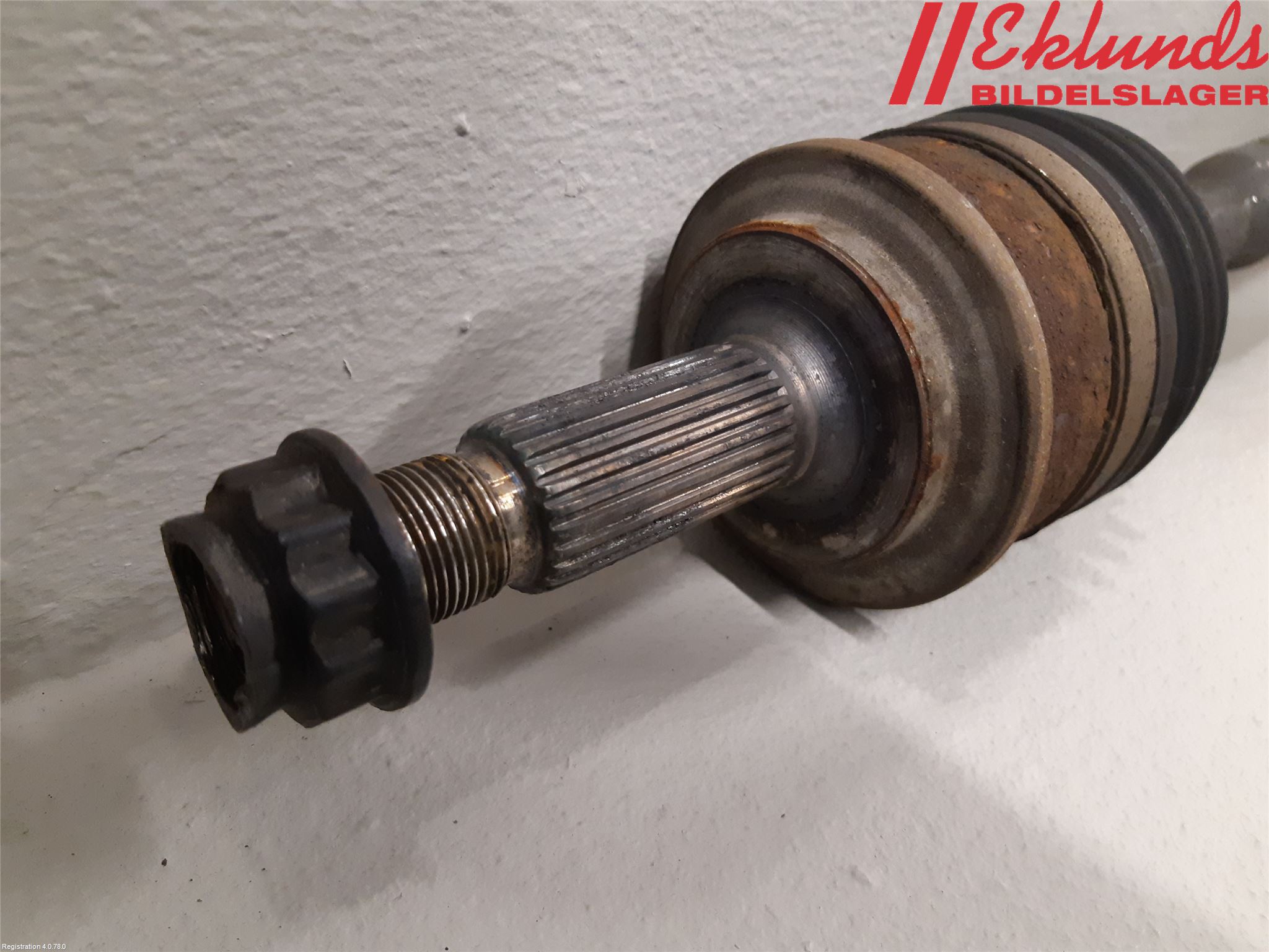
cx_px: 634
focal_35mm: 26
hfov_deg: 67.3
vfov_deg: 53.1
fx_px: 953
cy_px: 476
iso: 250
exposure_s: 1/33
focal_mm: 3.93
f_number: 1.7
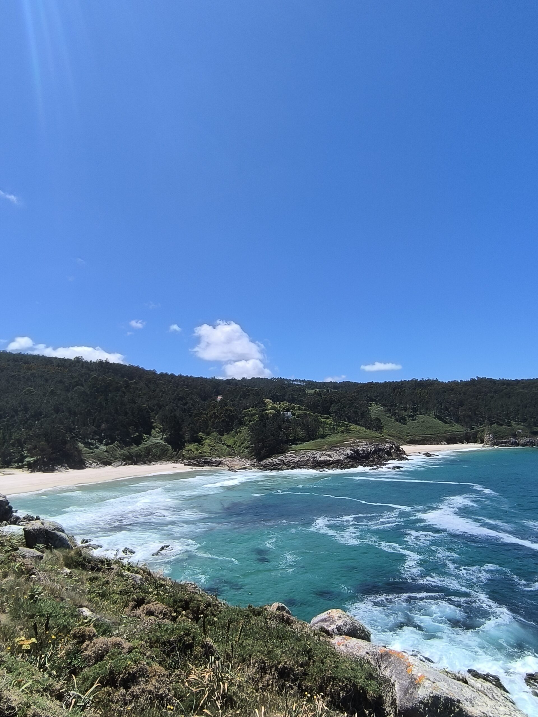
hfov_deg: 63.4
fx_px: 435
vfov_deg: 79.0
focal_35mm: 21
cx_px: 269
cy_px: 358
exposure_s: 1/1922
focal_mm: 1.65
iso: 50
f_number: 2.2
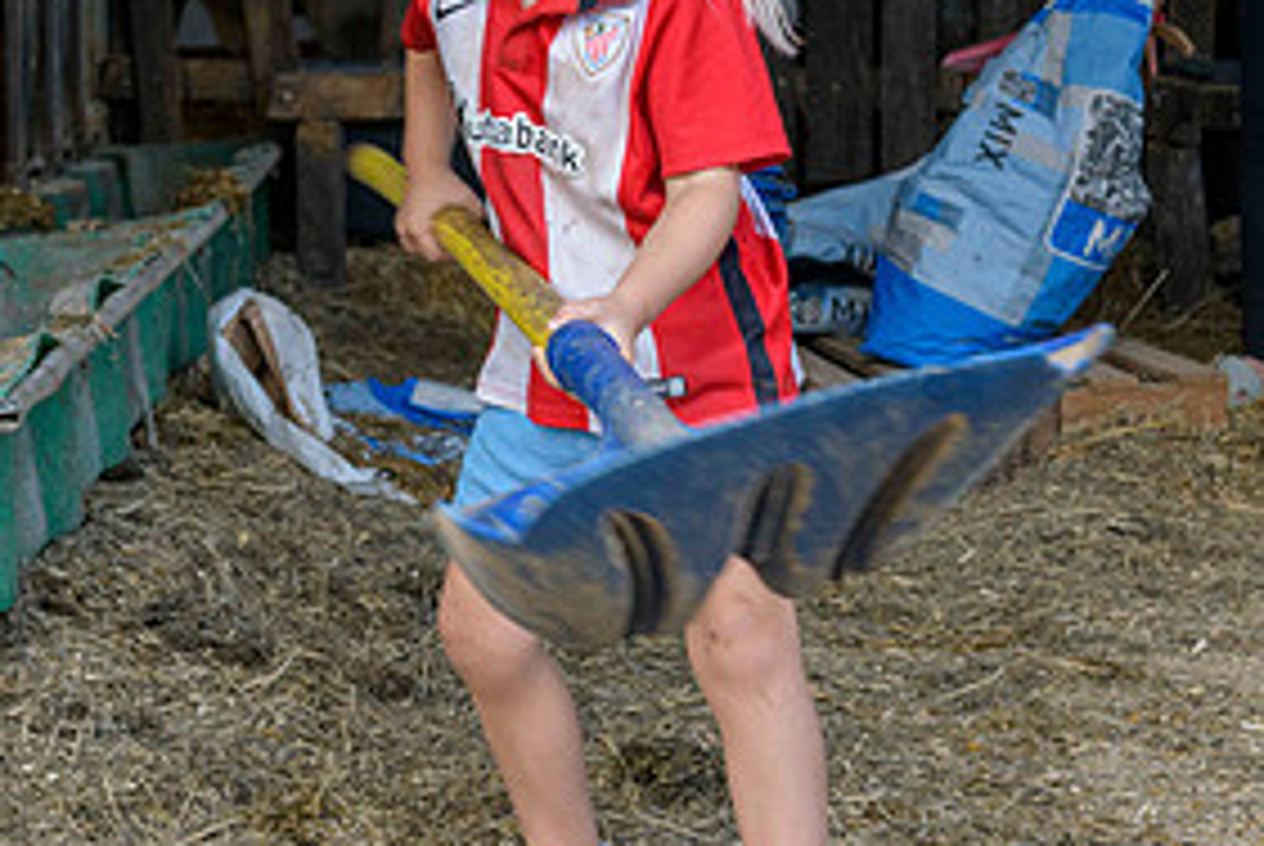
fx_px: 3480
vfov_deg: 13.8
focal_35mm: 99
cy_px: 268
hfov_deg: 20.6
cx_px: 499
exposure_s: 1/100
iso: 1250
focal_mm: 48
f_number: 5.6
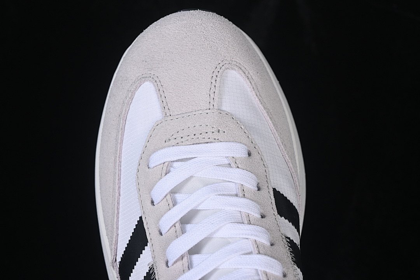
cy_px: 140
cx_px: 210
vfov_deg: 18.2
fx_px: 875
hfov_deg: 27.0
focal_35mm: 75
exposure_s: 1/80
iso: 160
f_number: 7.1
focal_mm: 50
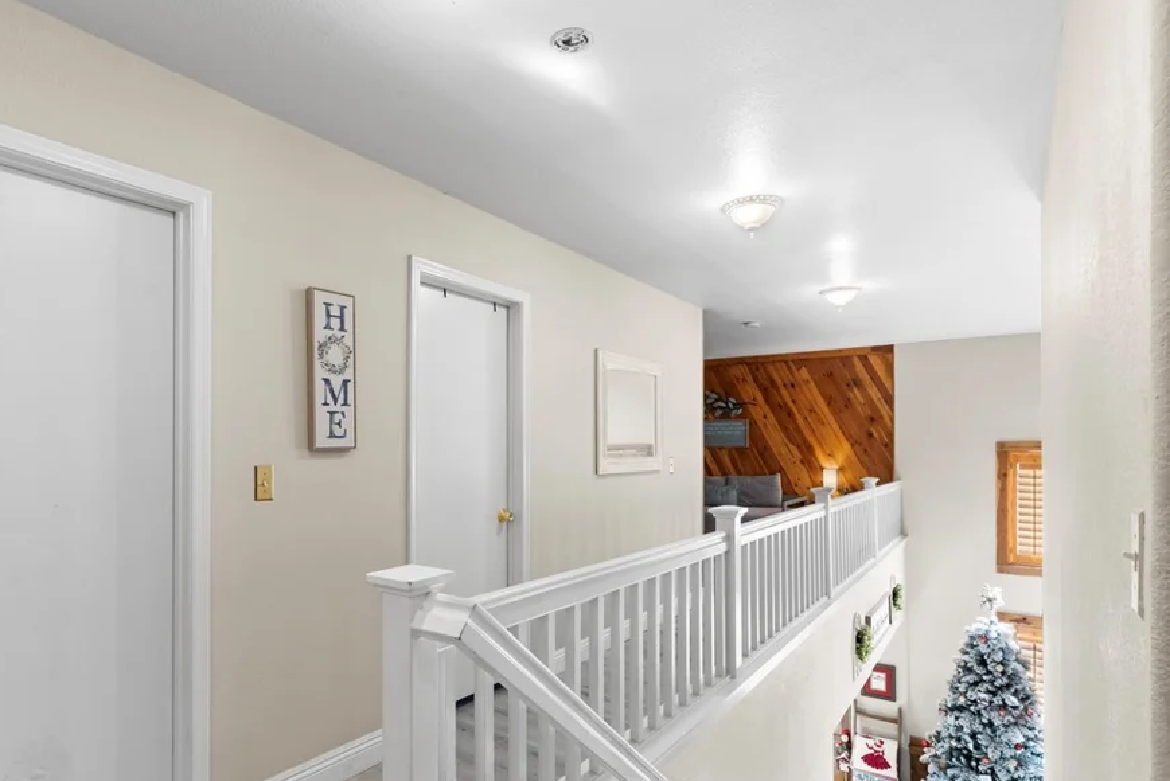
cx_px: 490
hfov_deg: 83.3
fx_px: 650
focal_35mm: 20
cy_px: 444
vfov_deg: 61.7
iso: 500
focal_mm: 17
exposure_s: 1/13
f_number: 8
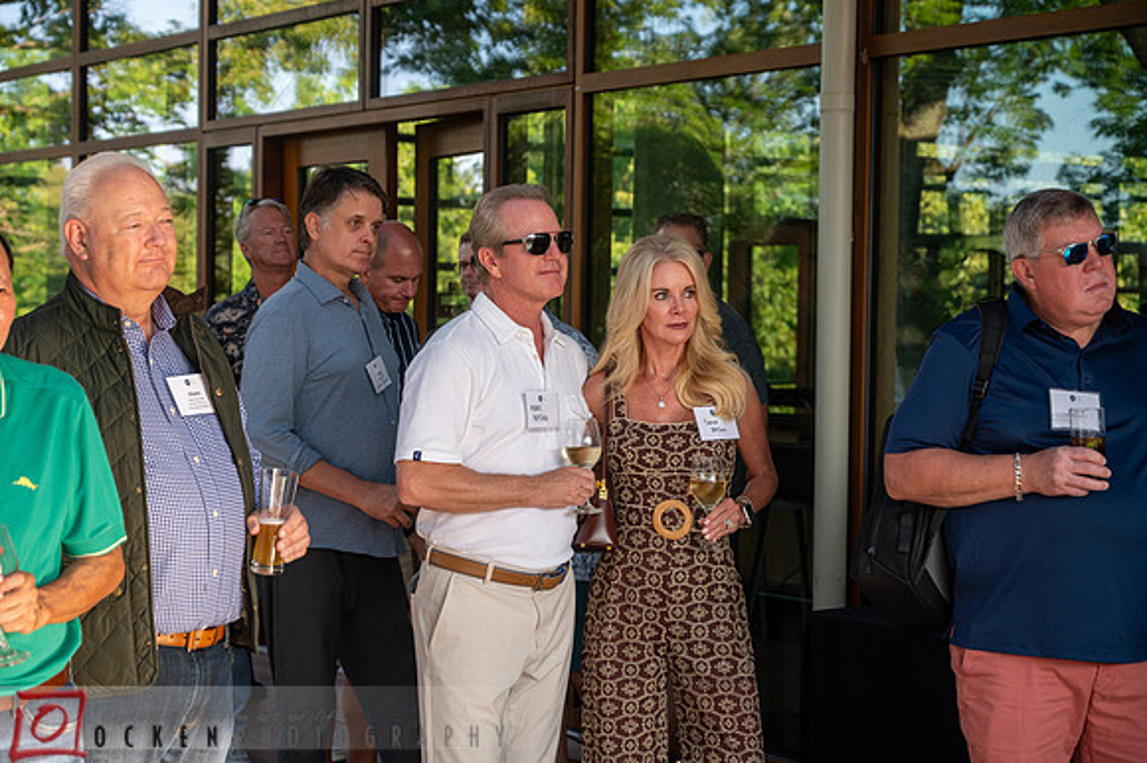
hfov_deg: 28.9
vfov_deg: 19.4
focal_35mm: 70
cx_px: 574
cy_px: 382
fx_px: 2229
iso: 400
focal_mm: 70
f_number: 5
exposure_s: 1/400
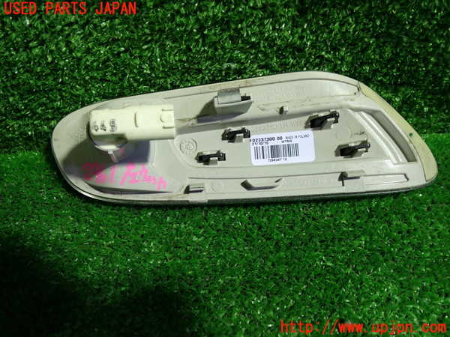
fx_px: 390
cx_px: 225
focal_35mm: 30
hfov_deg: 60.0
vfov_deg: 46.8
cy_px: 168
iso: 200
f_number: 2.3
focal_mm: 5.4
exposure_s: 1/30
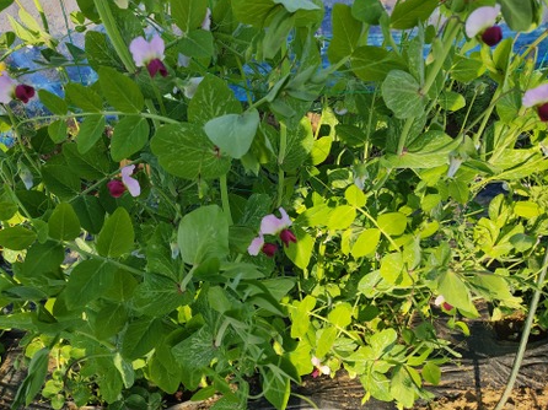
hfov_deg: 63.4
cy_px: 209
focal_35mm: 28
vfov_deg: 49.7
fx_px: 443
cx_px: 257
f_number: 1.79
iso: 100
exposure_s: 1/373
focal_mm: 4.74
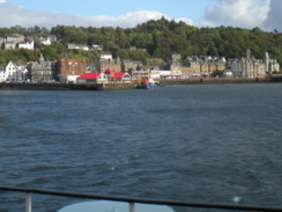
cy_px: 50
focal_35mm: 70
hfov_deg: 27.7
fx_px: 570
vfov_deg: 20.8
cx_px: 117
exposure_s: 1/415
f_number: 4.6
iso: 64
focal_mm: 6.3
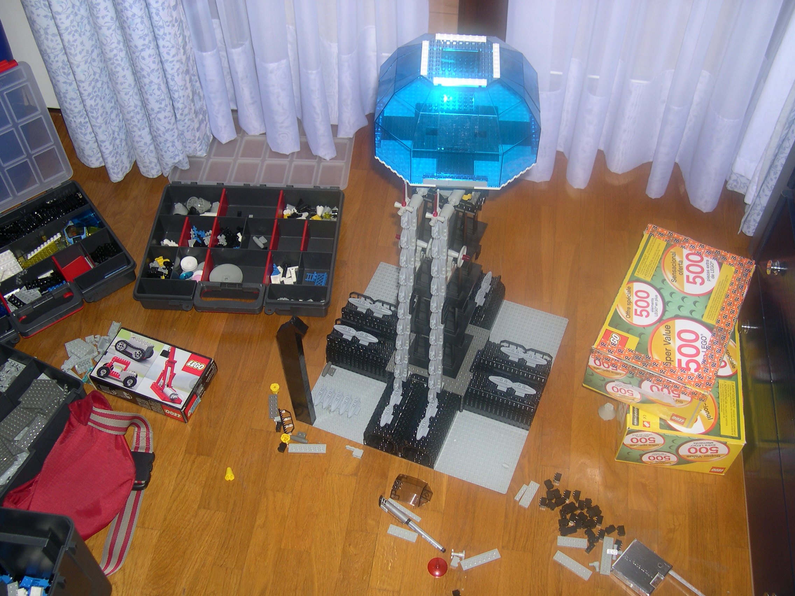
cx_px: 398
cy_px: 298
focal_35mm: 38
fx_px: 873
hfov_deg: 49.0
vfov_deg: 37.7
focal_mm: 8
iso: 100
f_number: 2.8
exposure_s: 1/60
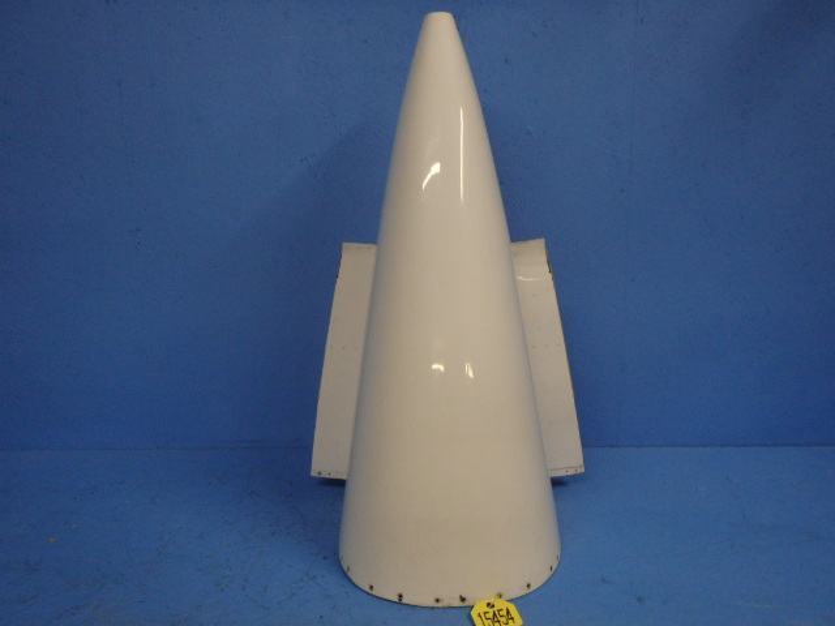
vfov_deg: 49.7
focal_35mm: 28
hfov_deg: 63.4
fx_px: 675
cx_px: 418
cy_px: 313
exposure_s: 1/30
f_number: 3.9
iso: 500
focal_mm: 5
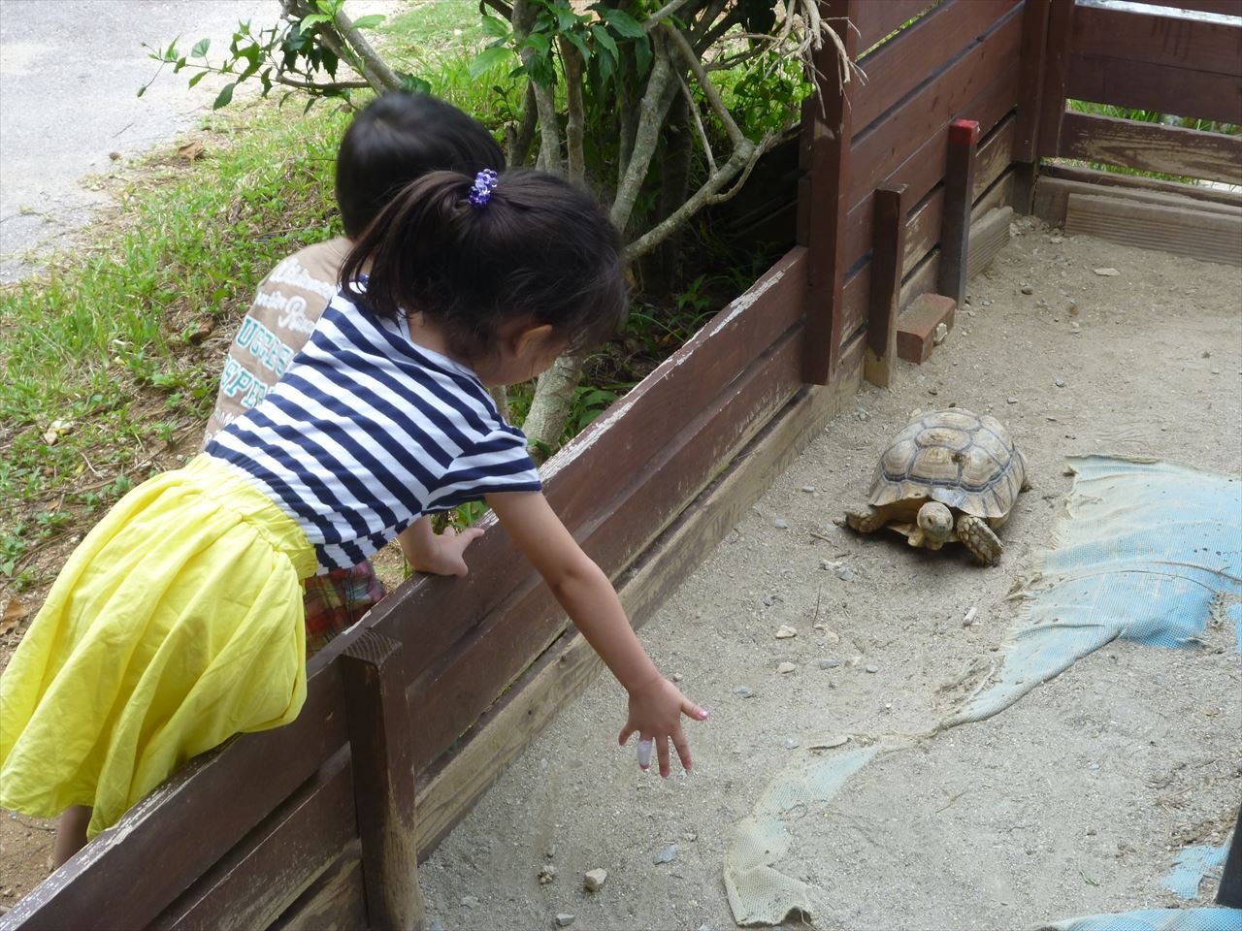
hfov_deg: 38.2
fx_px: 1794
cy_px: 466
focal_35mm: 50
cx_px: 621
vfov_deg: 29.1
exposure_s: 1/50
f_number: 4
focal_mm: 8.9
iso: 80
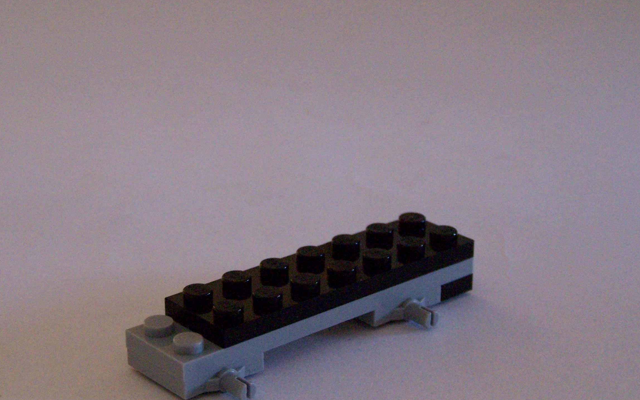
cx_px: 296
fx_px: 1552
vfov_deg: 14.7
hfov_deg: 23.3
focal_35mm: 89
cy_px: 245
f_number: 3.2
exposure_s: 1/30
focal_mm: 12.4
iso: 400
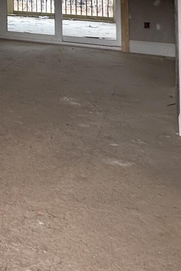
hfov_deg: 14.4
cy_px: -66
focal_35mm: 68
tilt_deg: +2.1
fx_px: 513
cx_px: -236
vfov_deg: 26.0
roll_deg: -0.4
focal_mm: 2.22
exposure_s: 1/99
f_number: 2.2
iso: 100
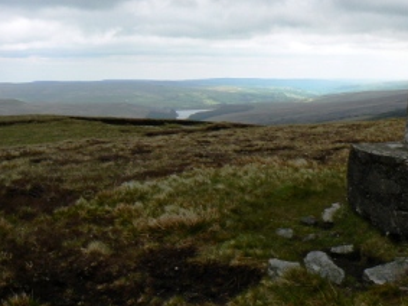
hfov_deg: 34.2
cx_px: 306
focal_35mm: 55
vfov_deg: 26.3
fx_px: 648
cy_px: 89
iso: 80
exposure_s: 1/400
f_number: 5.6
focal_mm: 6
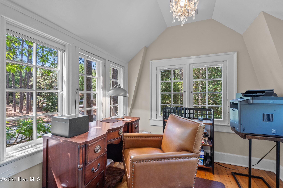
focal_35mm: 16
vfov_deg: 73.7
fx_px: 126
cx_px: 142
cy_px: 94
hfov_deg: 96.7
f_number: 8
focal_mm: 16
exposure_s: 1/5
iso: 500
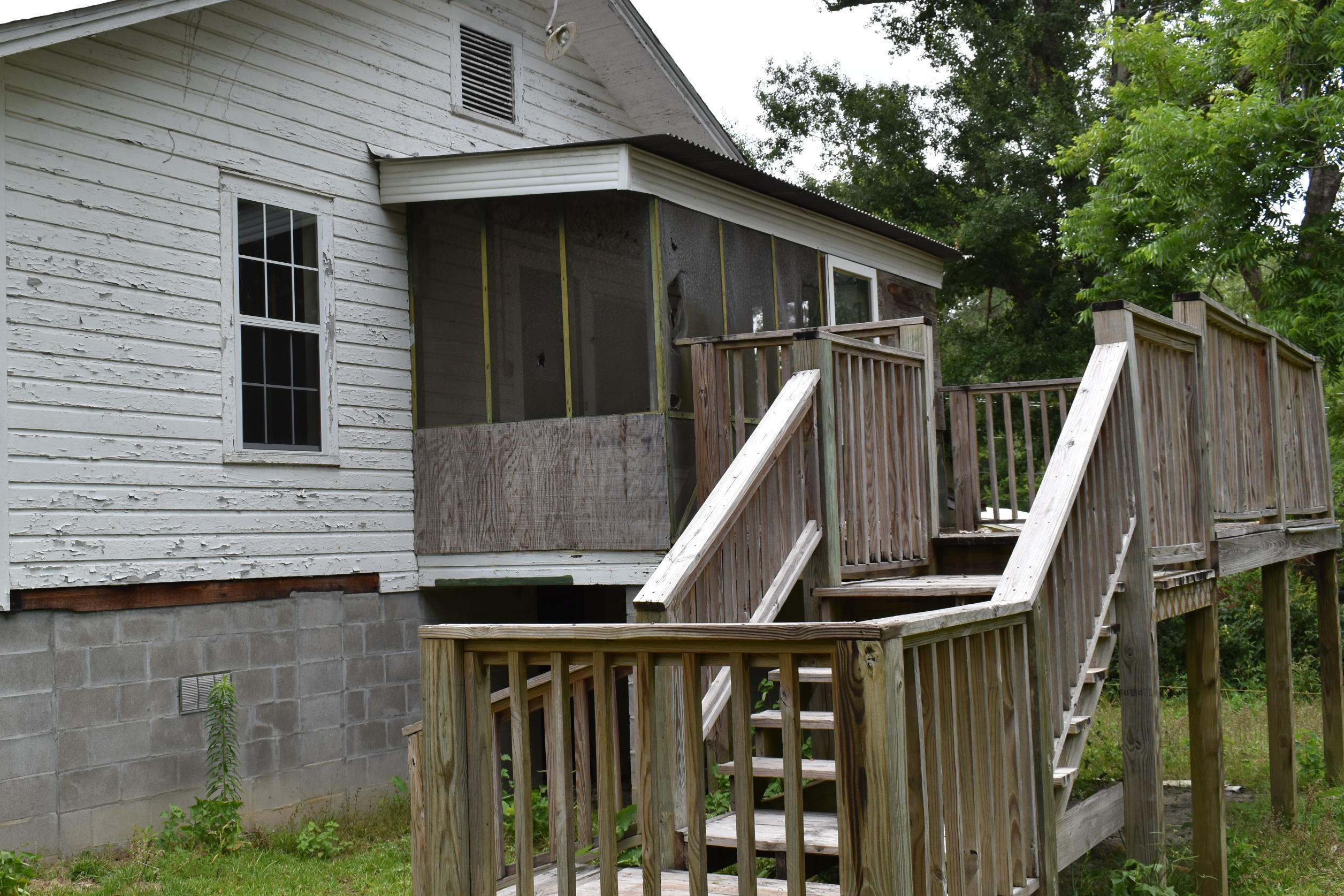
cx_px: 544
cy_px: 441
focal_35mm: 43
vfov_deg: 31.2
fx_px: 1605
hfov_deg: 45.2
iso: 200
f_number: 9
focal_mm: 24
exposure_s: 1/320
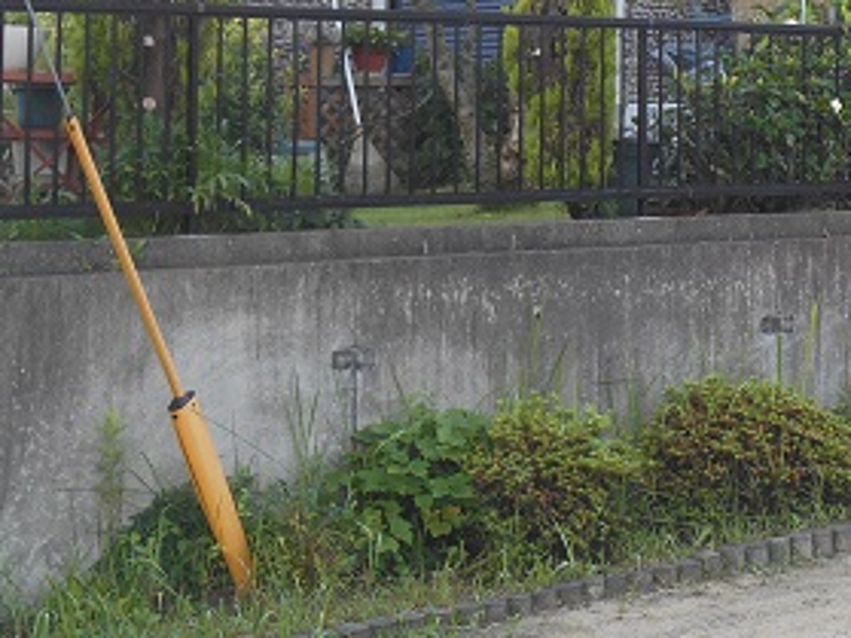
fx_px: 2310
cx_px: 708
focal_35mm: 94
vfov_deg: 15.3
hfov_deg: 20.6
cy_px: -61
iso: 125
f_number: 3.9
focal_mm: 7.2
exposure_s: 1/30
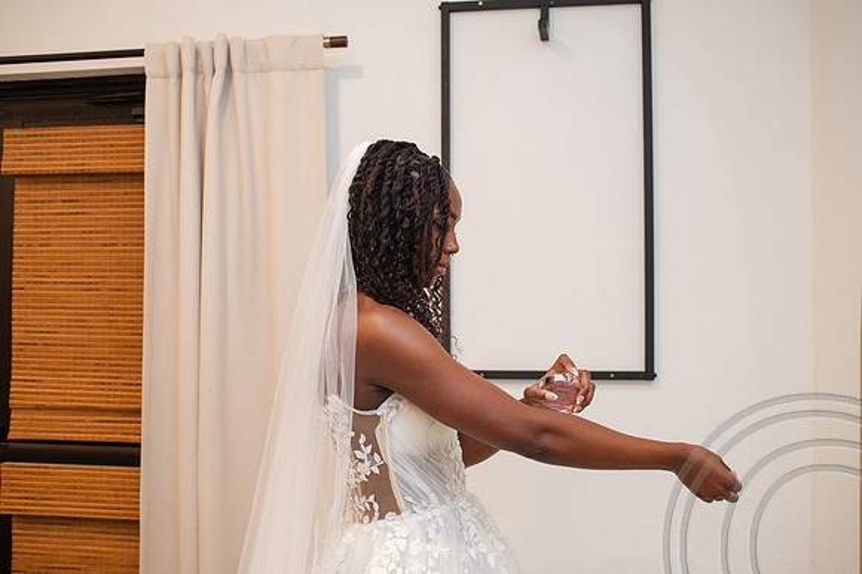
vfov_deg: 36.9
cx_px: 431
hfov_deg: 53.2
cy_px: 287
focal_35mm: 36
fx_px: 861
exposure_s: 1/200
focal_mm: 35
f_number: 3.2
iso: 800
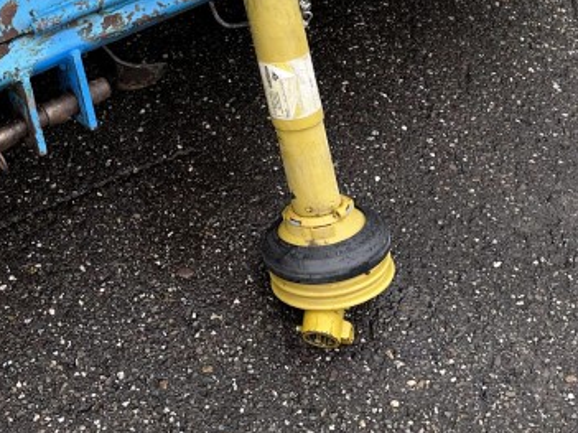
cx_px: 115
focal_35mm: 70
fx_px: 1168
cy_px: -133
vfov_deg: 19.4
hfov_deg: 27.2
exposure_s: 1/121
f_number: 1.78
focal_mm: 6.86
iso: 80
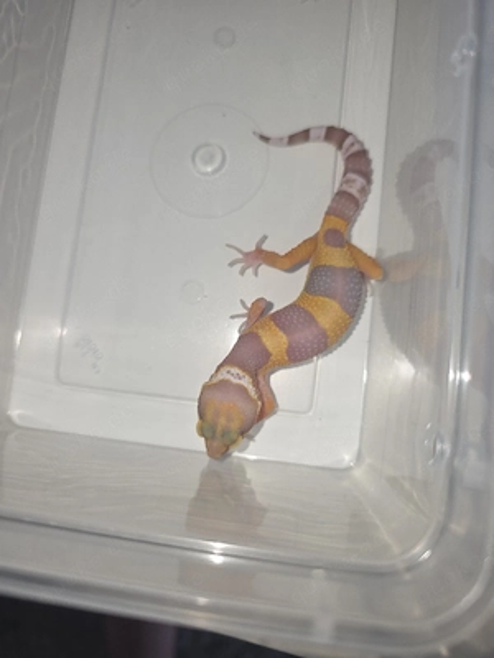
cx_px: 247
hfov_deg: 58.9
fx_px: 438
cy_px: 329
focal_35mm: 23
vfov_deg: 73.9
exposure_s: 1/182
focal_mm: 6.3
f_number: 1.7
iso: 100
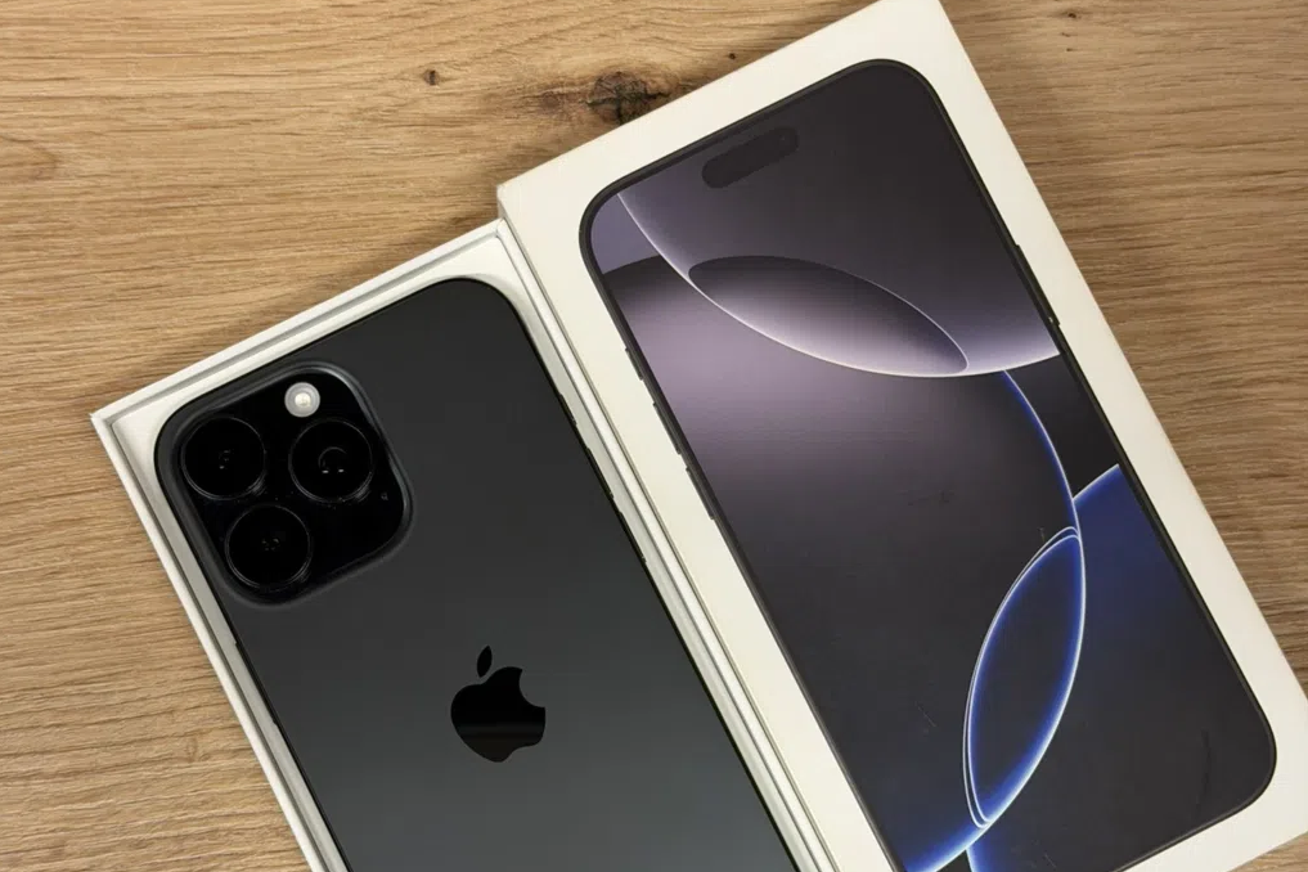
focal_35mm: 67
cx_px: 651
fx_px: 2434
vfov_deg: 20.3
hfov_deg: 30.1
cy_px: 560
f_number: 1.78
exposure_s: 1/50
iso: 160
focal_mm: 6.76
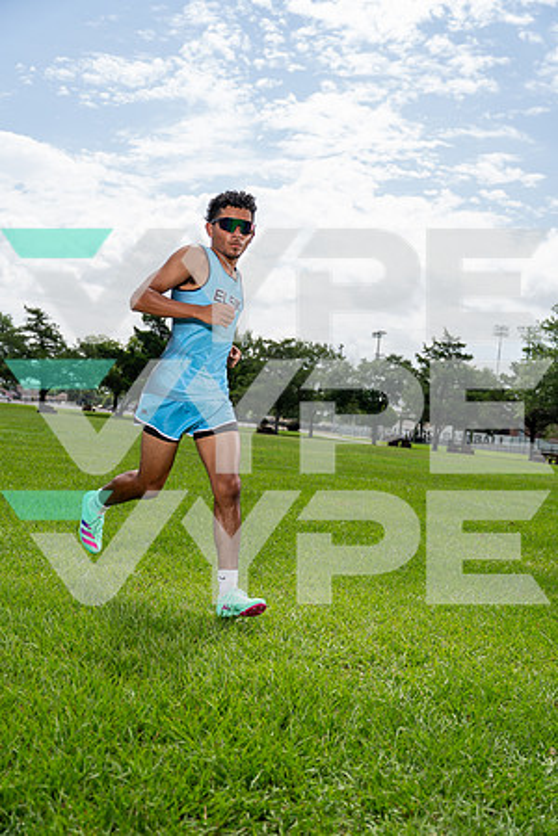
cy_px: 418
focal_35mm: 38
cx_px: 279
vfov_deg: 50.7
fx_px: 883
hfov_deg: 35.1
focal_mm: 38
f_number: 4
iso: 250
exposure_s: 1/1600
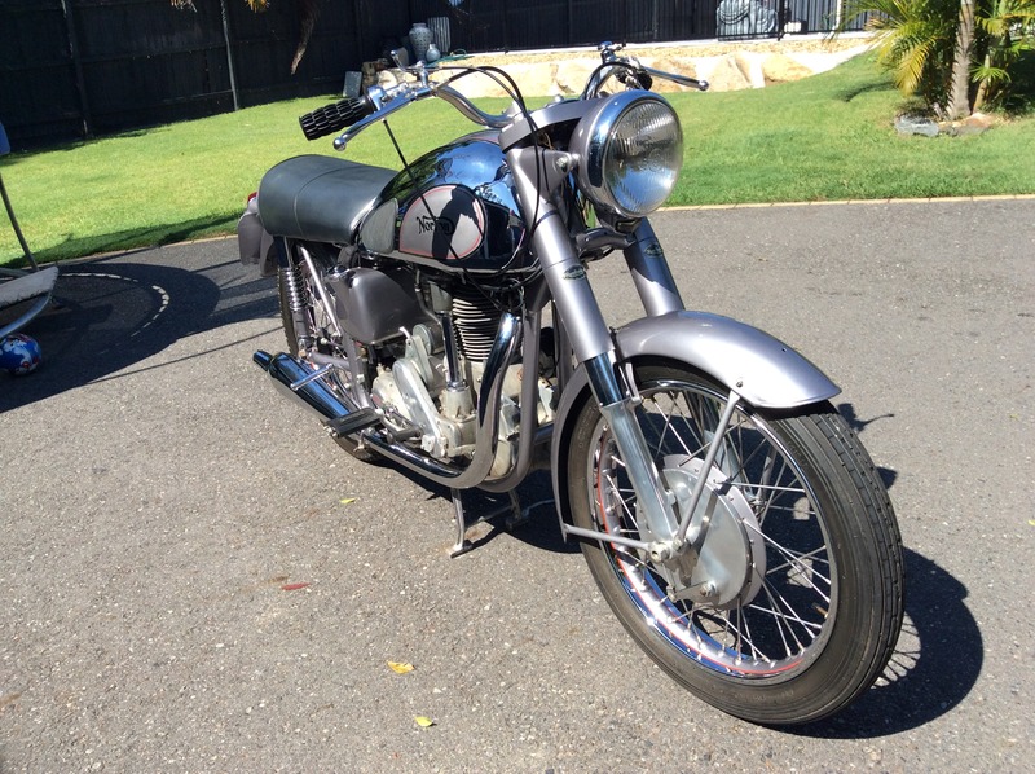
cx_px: 518
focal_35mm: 32
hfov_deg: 56.9
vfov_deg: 44.1
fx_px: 956
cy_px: 387
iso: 32
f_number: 2.4
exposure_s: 1/880
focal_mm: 3.3
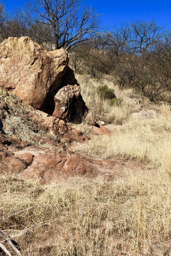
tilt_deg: -2.1
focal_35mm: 50
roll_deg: -3.3
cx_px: 27
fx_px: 356
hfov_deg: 26.4
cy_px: 109
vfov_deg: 39.5
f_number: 1.8
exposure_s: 1/2000
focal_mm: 4
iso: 20
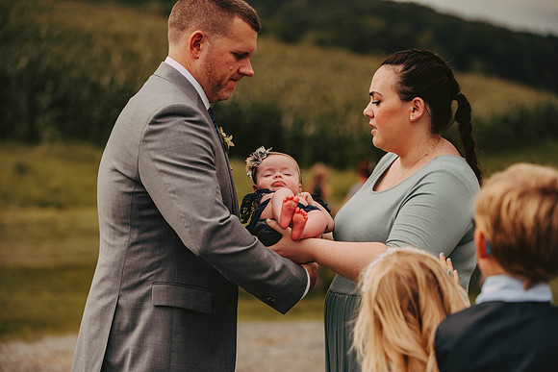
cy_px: 186
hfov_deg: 20.4
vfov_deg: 13.7
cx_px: 279
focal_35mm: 100
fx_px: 1550
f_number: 2.8
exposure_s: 1/1600
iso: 200
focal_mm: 100
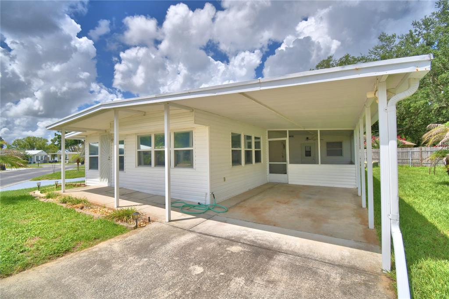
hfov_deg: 100.4
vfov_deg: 77.3
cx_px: 224
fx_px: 187
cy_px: 150
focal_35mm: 15
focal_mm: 10
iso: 100
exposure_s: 1/1600
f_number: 4.5
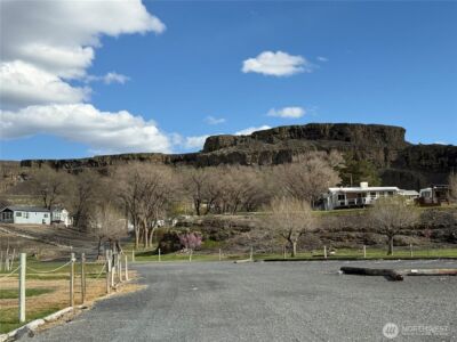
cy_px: 171
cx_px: 228
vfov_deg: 30.3
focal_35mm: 48
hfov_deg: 39.7
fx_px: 634
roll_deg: +1.8
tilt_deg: +6.8
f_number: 1.78
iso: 64
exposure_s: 1/5208
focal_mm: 6.76
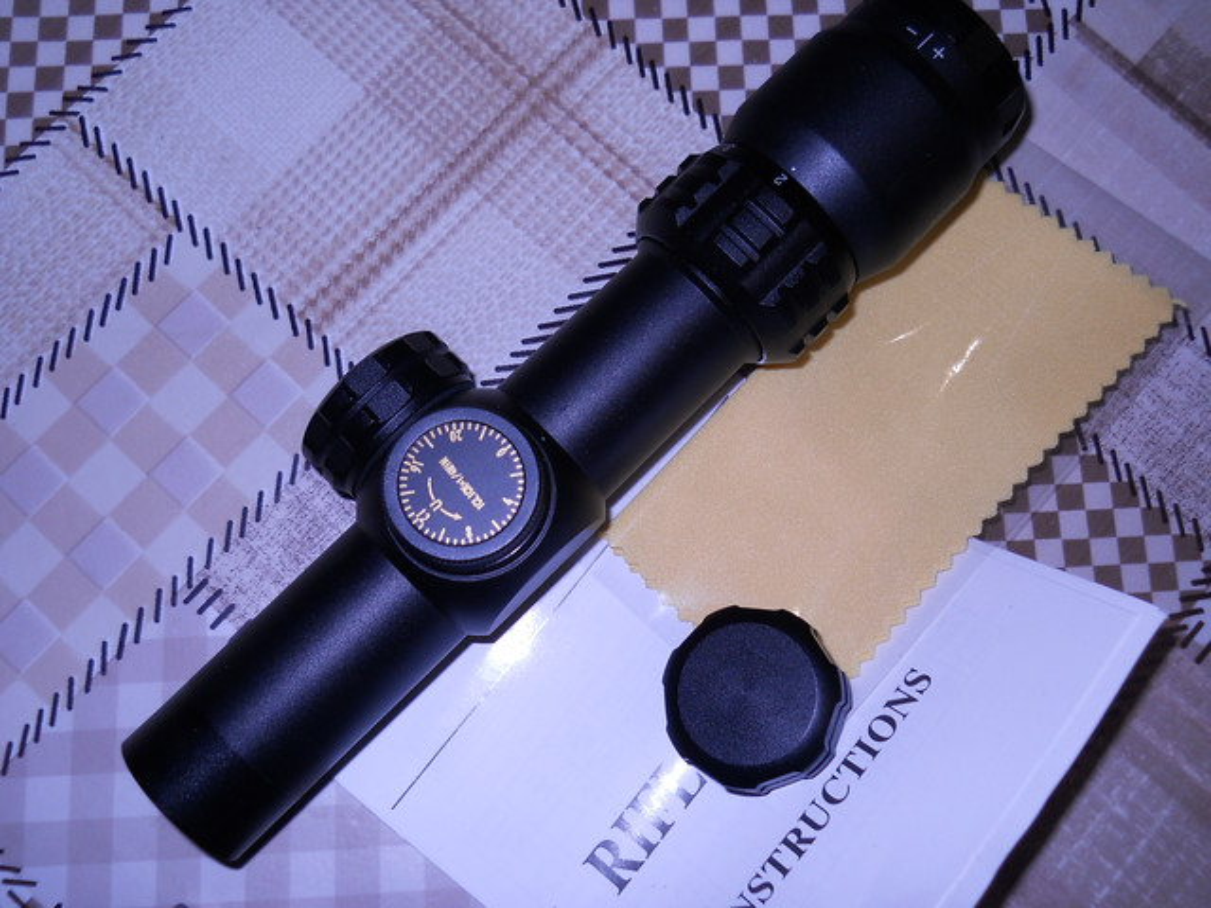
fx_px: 1434
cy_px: 454
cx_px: 606
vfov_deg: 35.1
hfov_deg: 45.8
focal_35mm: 41
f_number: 5.5
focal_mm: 6.72
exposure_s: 1/30
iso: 80
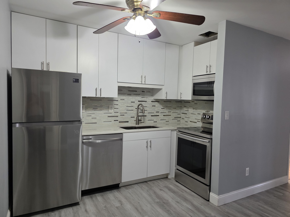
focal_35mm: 23
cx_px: 145
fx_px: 193
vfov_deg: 58.9
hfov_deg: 73.9
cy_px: 108
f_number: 1.7
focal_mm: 6.3
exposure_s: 1/120
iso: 400
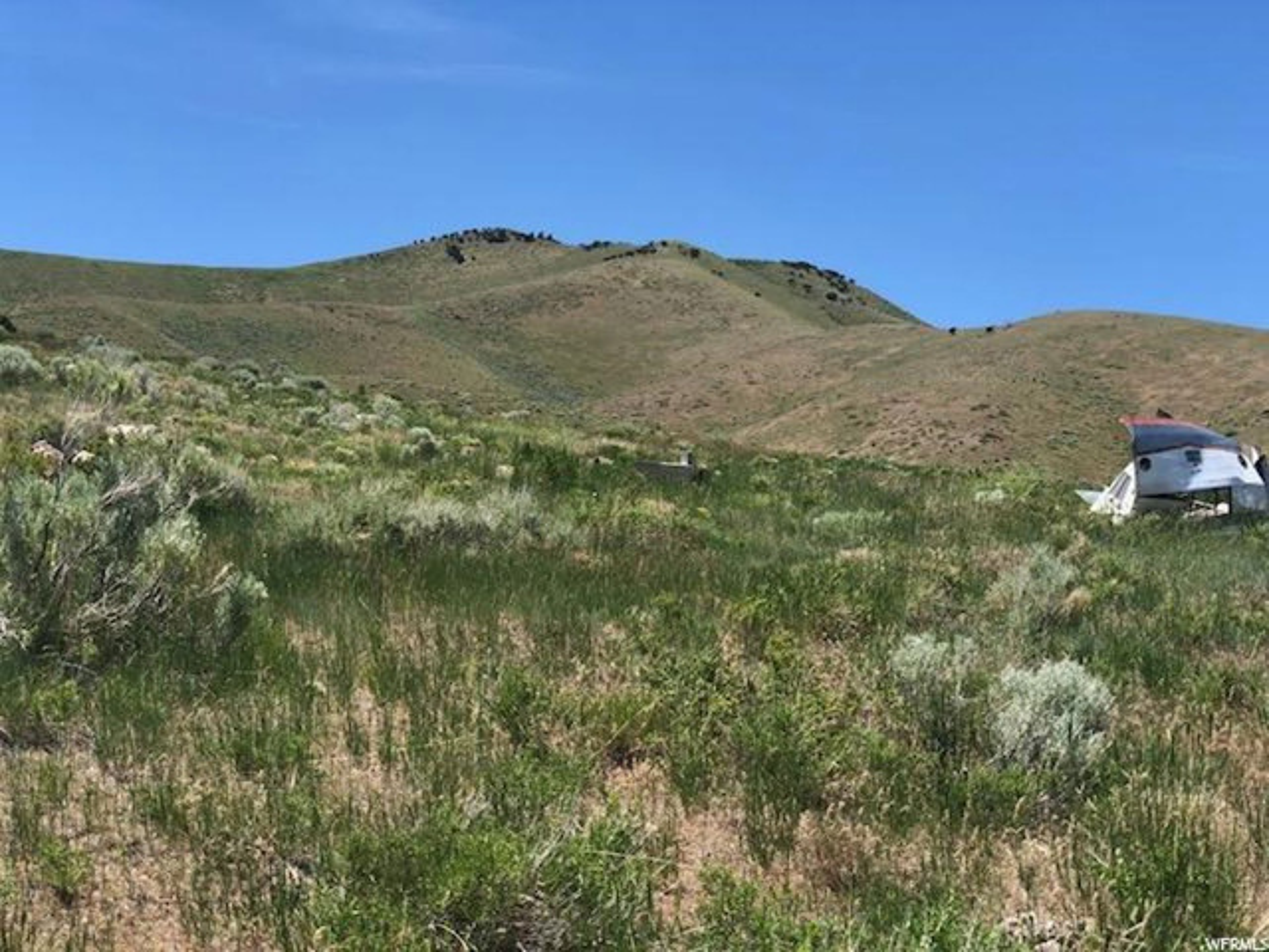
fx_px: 1906
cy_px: 476
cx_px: 634
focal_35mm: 52
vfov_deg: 28.0
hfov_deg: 36.8
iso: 16
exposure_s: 1/759
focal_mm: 6
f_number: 2.4
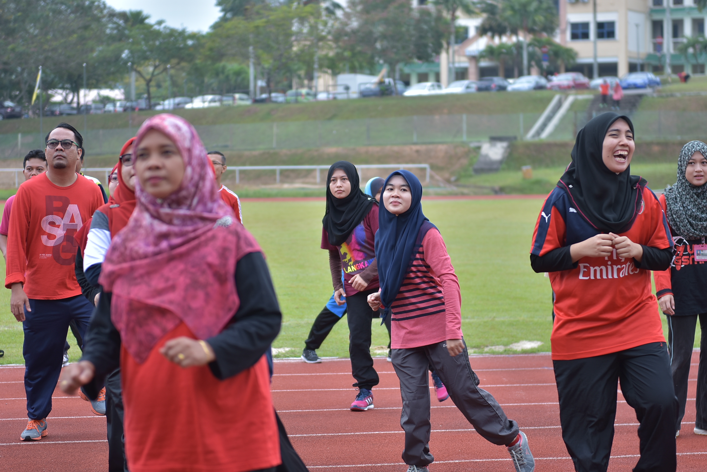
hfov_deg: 19.4
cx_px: 354
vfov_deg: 13.1
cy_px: 236
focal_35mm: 105
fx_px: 2064
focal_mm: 70
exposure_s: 1/200
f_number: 2.8
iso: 100
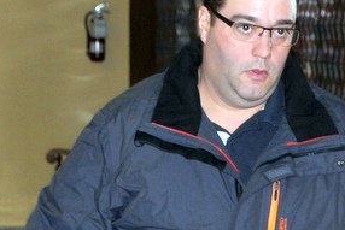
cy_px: 225
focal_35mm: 218
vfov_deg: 6.3
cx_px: 306
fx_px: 2090
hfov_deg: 9.4
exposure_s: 1/60
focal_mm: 52
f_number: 6.3
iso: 500
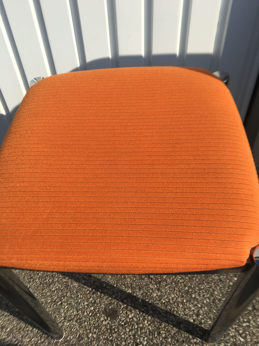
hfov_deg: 48.2
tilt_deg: -48.2
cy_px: 173
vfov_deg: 61.7
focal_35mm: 29
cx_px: 130
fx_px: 289
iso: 25
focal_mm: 4.15
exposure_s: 1/1789
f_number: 2.2
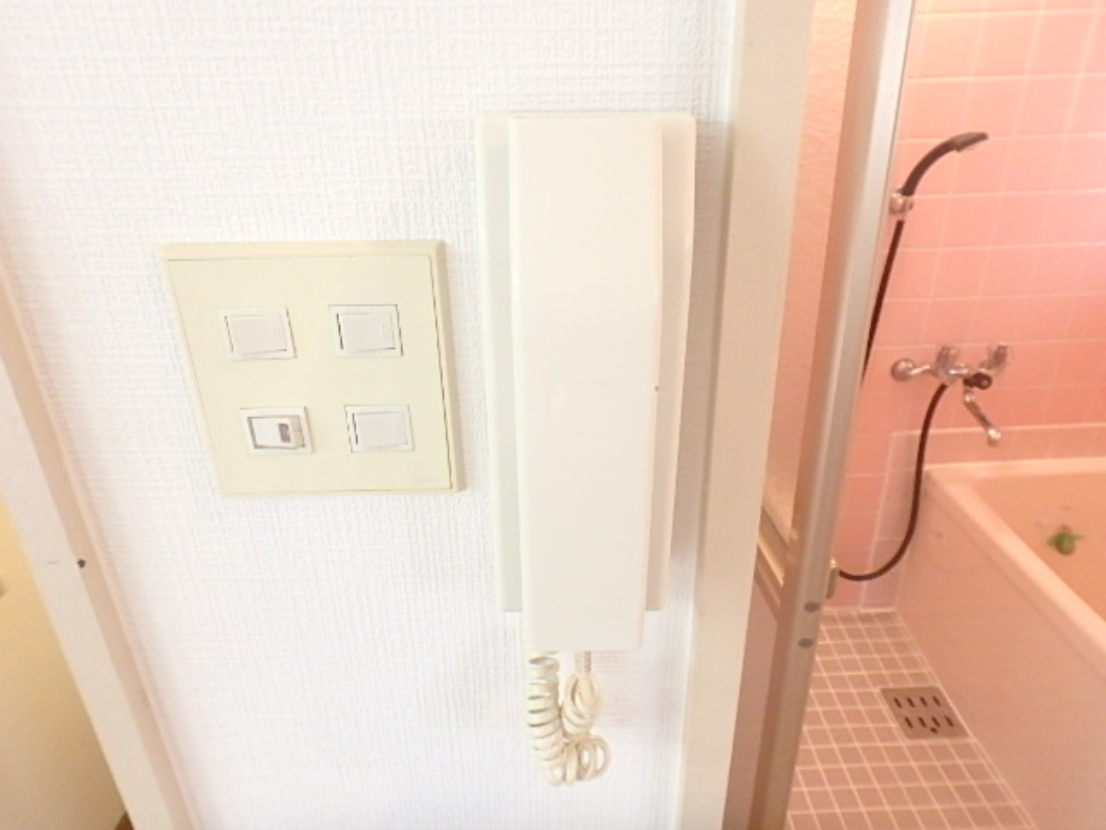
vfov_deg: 63.4
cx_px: 553
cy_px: 415
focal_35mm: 21
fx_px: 671
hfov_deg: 79.0
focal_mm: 3.7
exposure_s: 1/25
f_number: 3.5
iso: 800
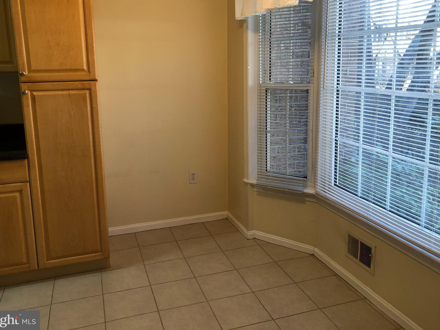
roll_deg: +0.2
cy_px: 142
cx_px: 230
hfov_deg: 56.8
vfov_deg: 44.1
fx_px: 407
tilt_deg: -11.7
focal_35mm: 32
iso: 20
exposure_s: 1/40
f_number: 1.8
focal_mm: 3.99
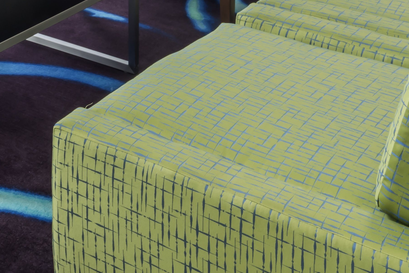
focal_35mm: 77
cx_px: -57
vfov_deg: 15.6
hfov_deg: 24.3
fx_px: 875
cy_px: -194
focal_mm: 19
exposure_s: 1/1.25
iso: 100
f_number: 18
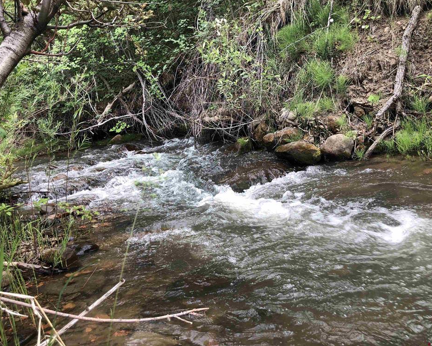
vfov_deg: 48.5
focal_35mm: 30
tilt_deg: -8.6
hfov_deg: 58.8
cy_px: 168
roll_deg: +11.8
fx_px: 383
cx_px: 209
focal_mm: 3.99
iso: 25
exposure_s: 1/120
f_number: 1.8
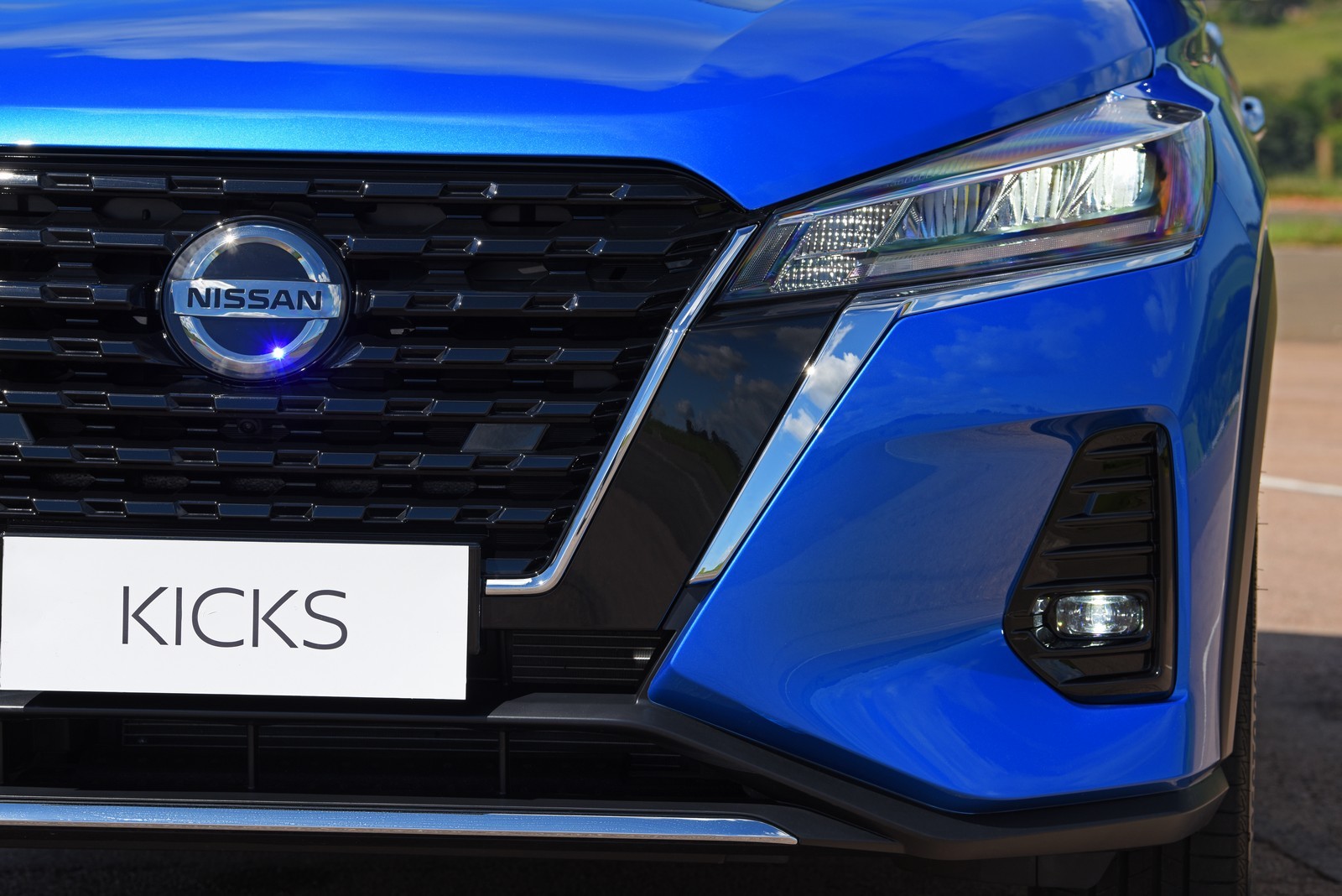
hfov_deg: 17.1
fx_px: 4475
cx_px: 671
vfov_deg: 11.4
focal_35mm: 120
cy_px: 448
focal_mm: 120
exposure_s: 1/160
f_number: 9
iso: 250
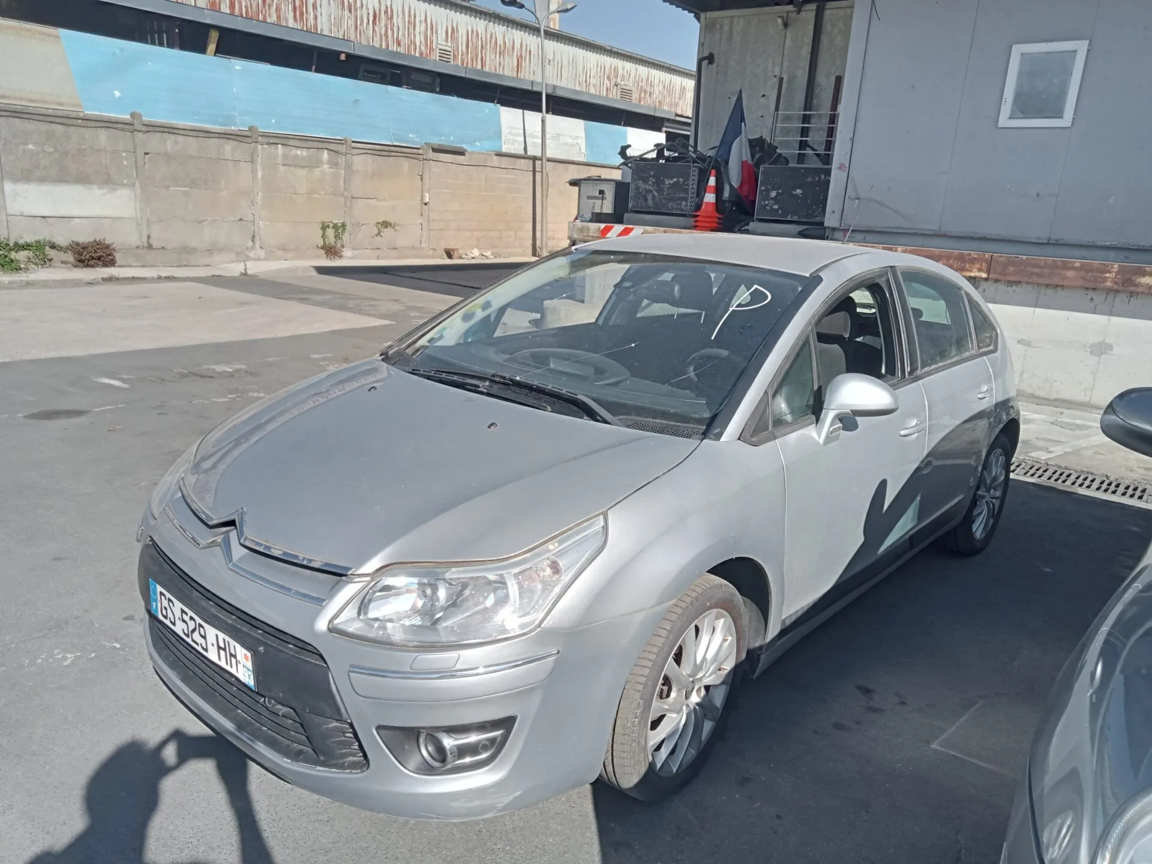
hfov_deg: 63.4
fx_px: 932
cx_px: 576
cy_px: 432
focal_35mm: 28
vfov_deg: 49.7
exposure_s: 1/622
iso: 100
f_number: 2.2
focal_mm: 3.46
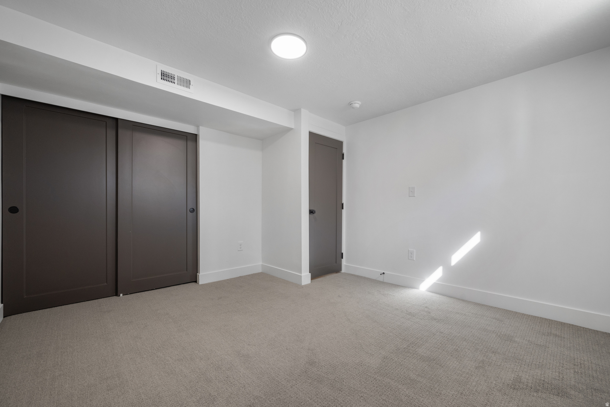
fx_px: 237
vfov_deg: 81.3
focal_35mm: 14
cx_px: 305
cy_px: 204
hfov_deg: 104.2
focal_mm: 14
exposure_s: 1/3
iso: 500
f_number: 8
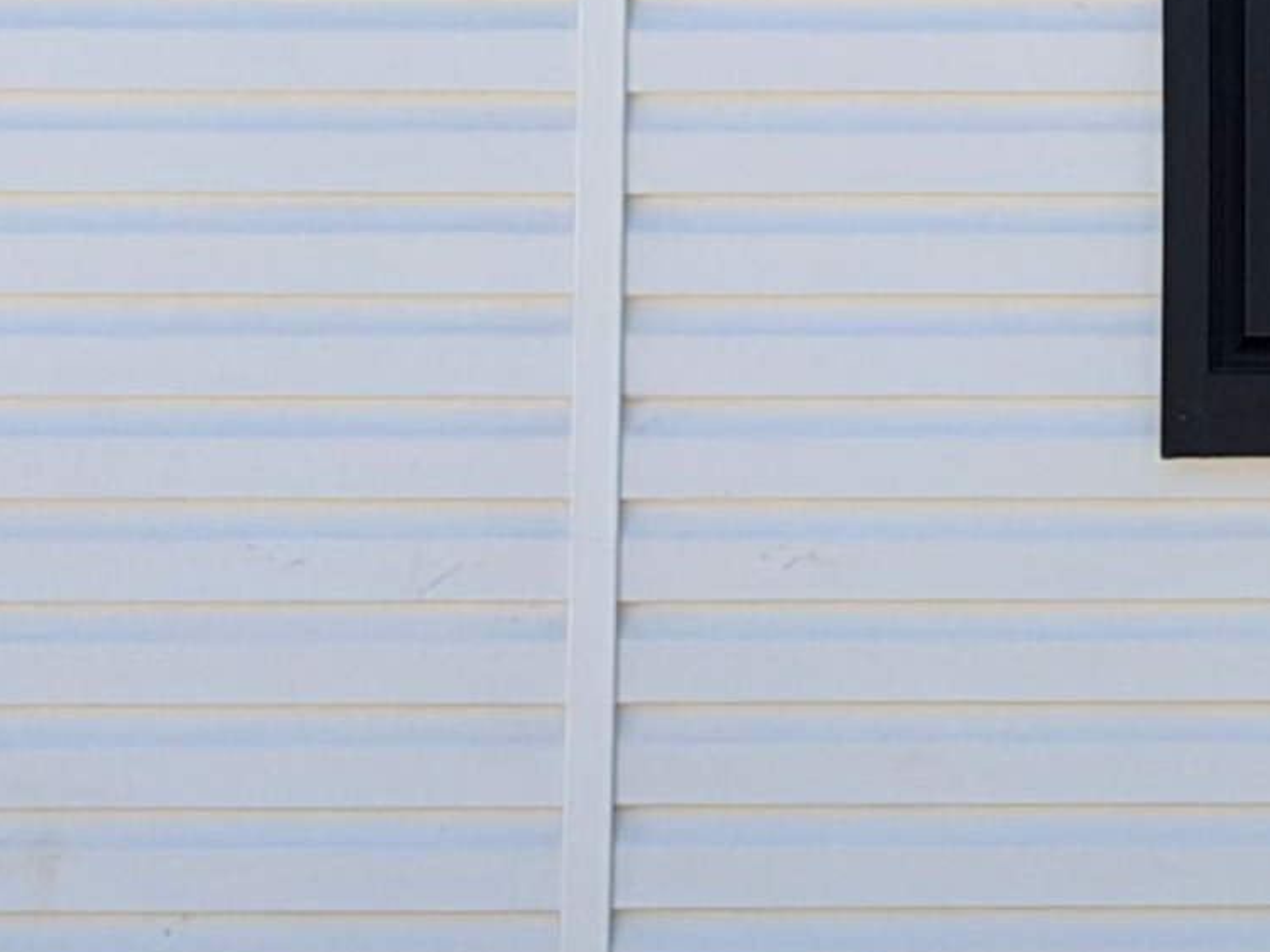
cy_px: 78
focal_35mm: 180
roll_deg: +1.2
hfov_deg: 10.7
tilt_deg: +1.8
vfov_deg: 8.2
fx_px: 6602
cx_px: 1748
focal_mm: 6.93
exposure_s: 1/1980
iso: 64
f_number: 1.8
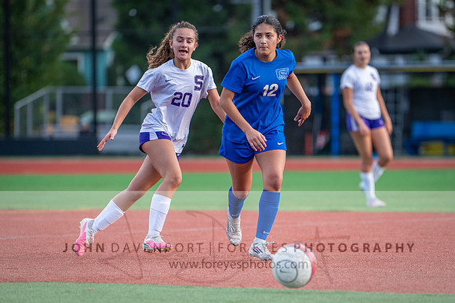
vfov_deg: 4.7
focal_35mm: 292
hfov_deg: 7.1
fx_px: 3688
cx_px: 257
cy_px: 177
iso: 640
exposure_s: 1/1000
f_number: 2.8
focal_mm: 200
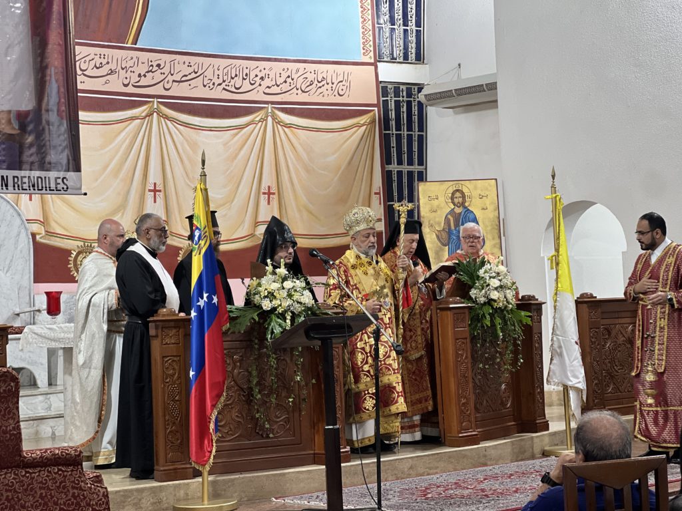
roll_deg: +2.5
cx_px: 341
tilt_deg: +2.7
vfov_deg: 19.1
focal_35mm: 77
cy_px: 256
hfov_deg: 25.3
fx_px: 1517
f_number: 2.8
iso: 160
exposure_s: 1/40
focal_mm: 9
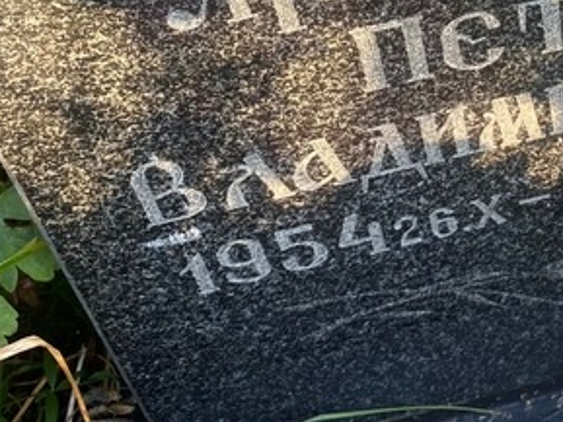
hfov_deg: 25.3
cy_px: -54
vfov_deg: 19.5
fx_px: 1172
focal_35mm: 72
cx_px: 600
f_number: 1.8
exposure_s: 1/122
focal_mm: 4.25
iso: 32
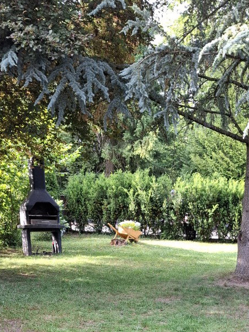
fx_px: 470
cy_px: 336
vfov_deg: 35.1
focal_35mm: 49
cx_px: 181
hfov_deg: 29.3
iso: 64
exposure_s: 1/100
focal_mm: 5.54
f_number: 1.8
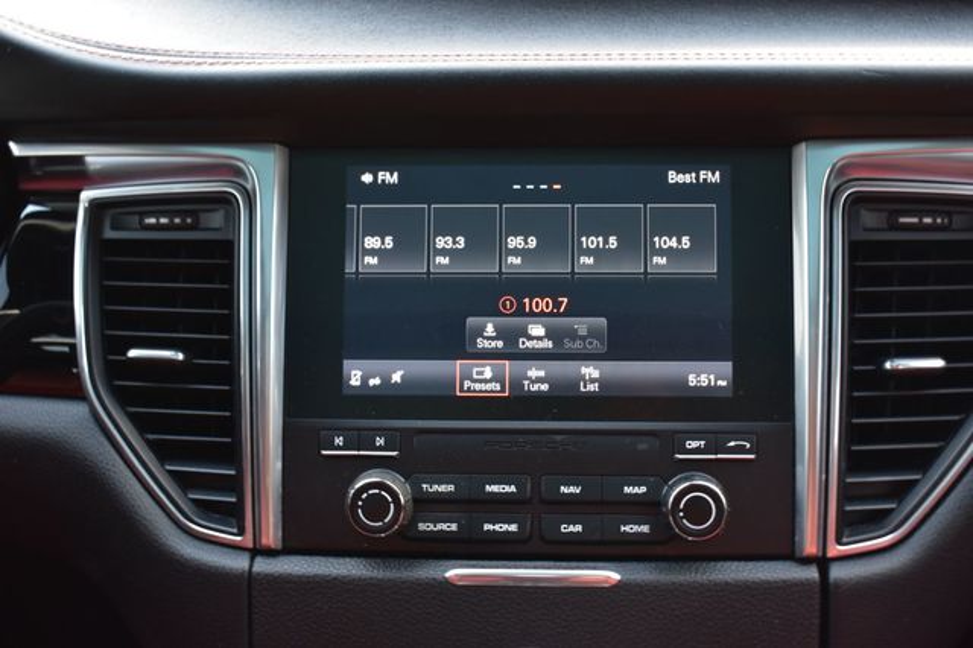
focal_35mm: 42
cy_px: 324
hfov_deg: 46.4
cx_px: 486
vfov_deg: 31.9
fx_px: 1135
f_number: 6.3
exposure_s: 1/15
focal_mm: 28
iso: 500
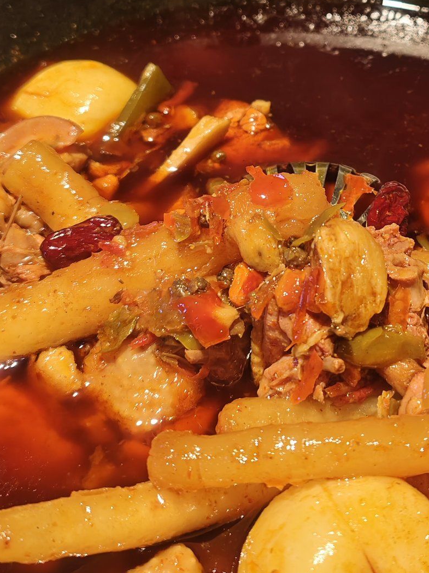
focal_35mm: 60
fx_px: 992
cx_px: 312
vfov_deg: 31.8
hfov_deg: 24.2
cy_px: 163
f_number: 1.68
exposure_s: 1/116
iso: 50
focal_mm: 6.45
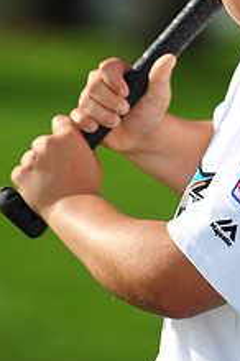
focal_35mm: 527
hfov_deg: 2.6
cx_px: 224
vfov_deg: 3.9
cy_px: -72
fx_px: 5286
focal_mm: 200
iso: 200
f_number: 4.5
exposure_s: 1/1600
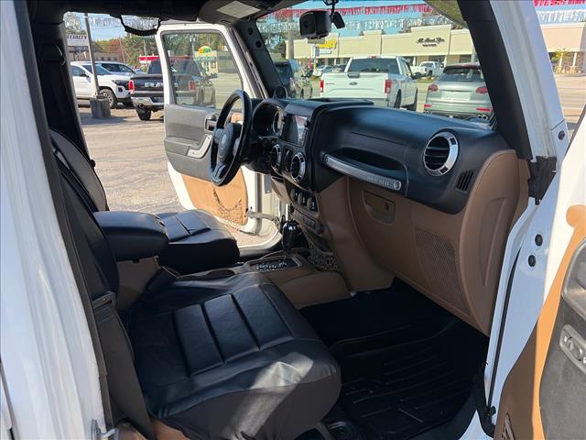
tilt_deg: -20.3
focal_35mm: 26
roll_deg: +1.9
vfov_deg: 53.1
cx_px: 293
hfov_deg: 67.3
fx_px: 440
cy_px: 220
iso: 64
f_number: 1.6
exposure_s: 1/959
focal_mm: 5.96
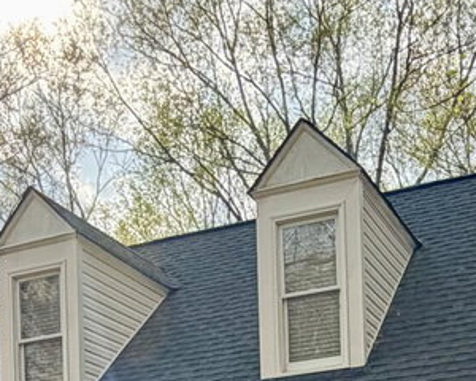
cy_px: 600
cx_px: 222
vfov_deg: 18.2
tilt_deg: +0.5
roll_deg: +2.5
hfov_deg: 26.1
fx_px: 1028
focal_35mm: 73
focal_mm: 2.22
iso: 40
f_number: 2.2
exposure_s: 1/770
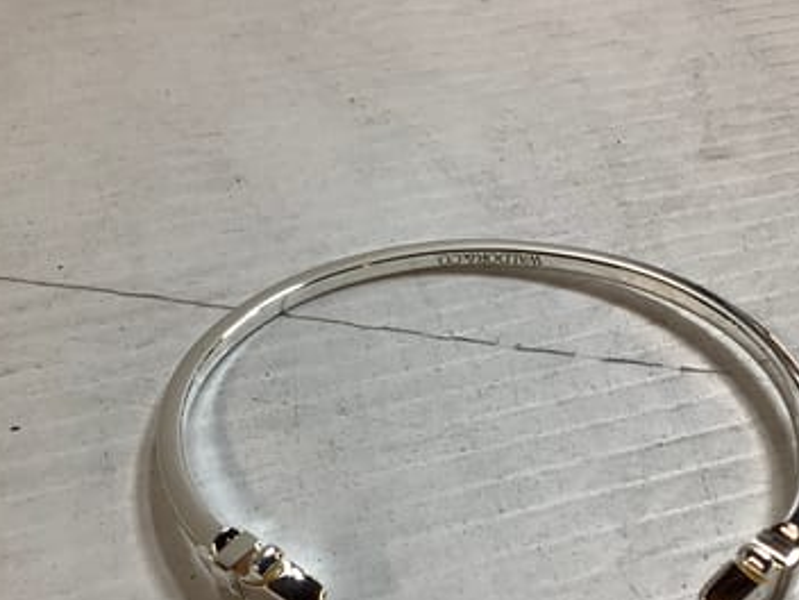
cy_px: 388
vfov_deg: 32.7
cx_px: 395
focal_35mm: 44
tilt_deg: -44.3
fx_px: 1016
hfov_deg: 42.9
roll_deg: +1.5
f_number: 2.4
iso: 64
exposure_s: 1/50
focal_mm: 3.3
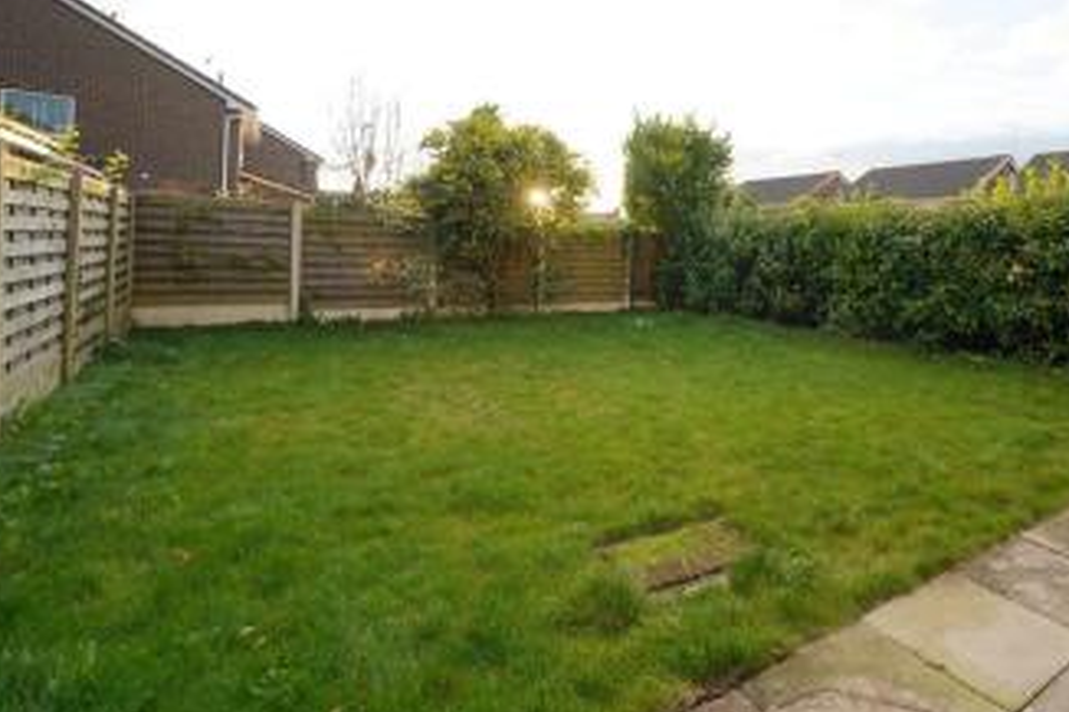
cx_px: 728
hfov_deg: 83.4
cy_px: 254
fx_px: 564
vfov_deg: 63.3
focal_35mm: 19
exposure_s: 1/80
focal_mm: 13
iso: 100
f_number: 4.5
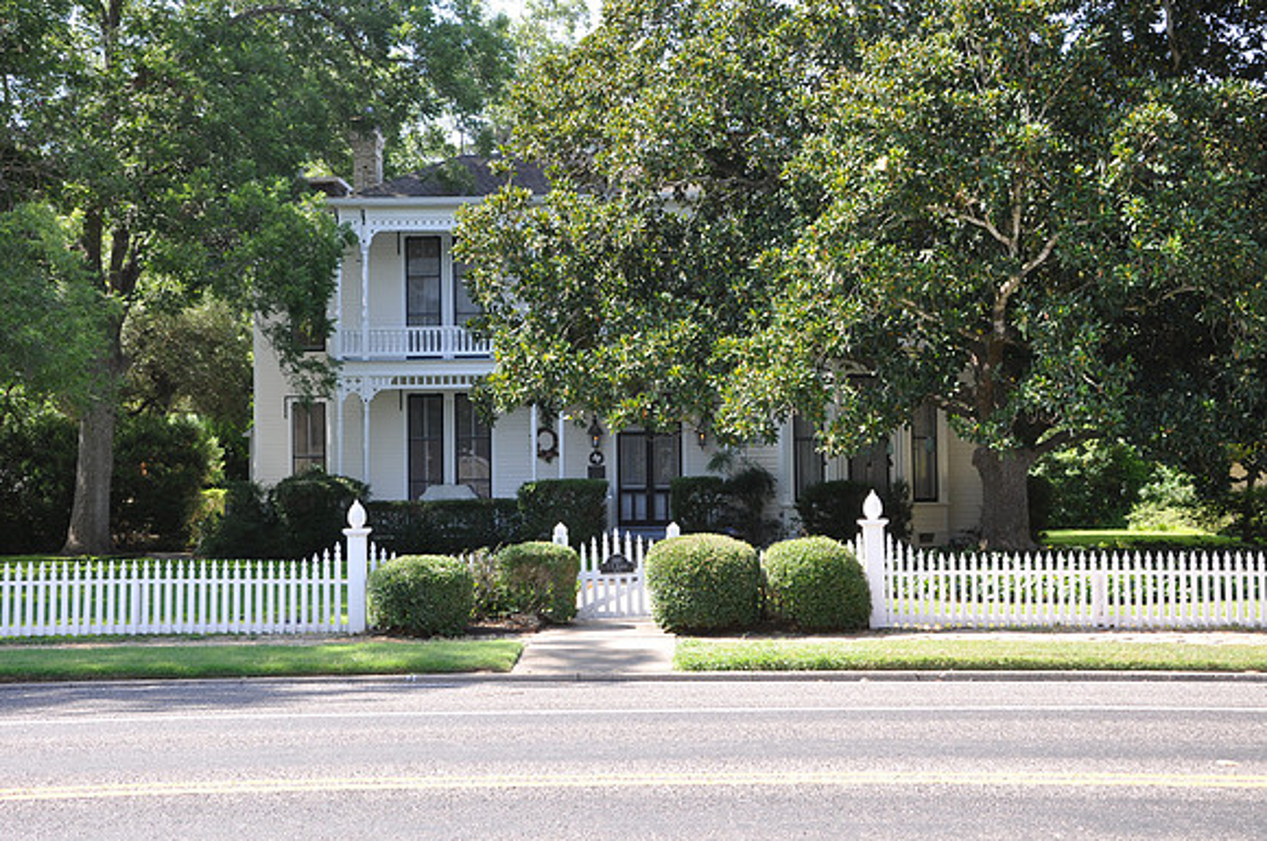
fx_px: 1845
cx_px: 634
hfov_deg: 37.9
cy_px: 420
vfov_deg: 25.7
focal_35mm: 52
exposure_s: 1/60
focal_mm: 35
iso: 200
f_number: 8
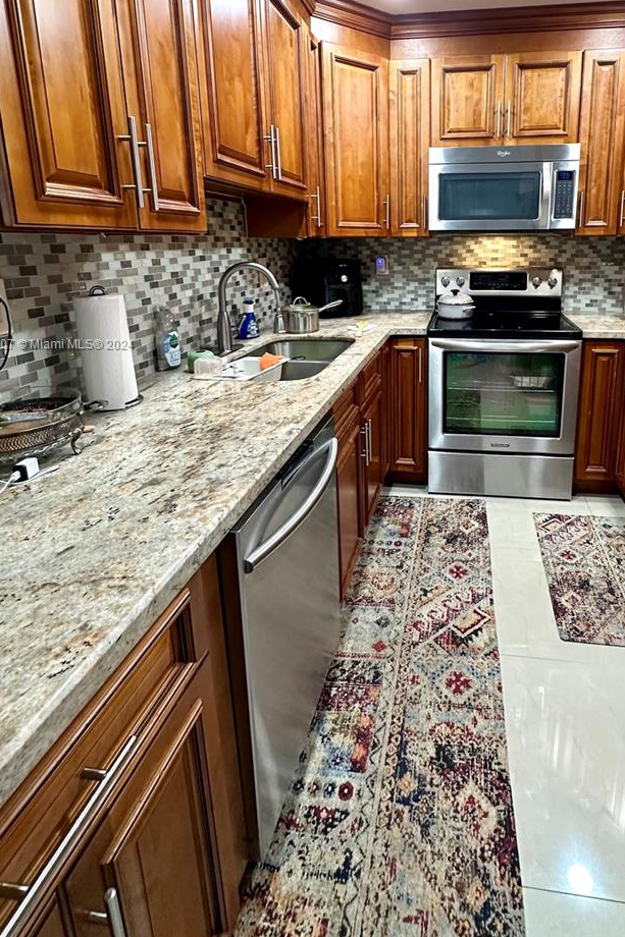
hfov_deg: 63.2
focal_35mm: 19
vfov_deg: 85.0
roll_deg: +0.6
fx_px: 495
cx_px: 406
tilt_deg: -11.2
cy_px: 345
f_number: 2.2
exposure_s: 1/60
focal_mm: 2.22
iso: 320
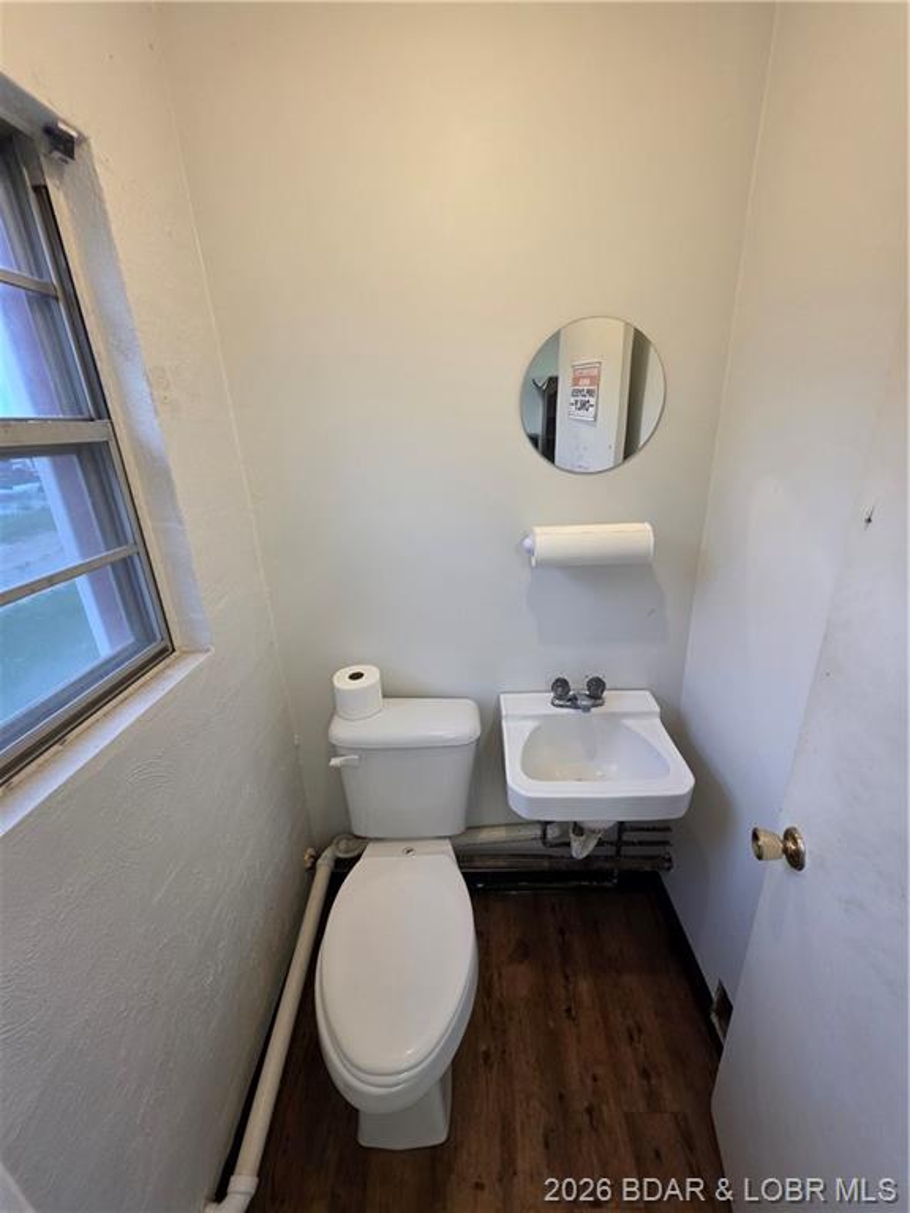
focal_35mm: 13
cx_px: 455
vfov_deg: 106.2
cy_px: 606
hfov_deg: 89.9
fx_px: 456
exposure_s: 1/120
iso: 200
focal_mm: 2.2
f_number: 1.9
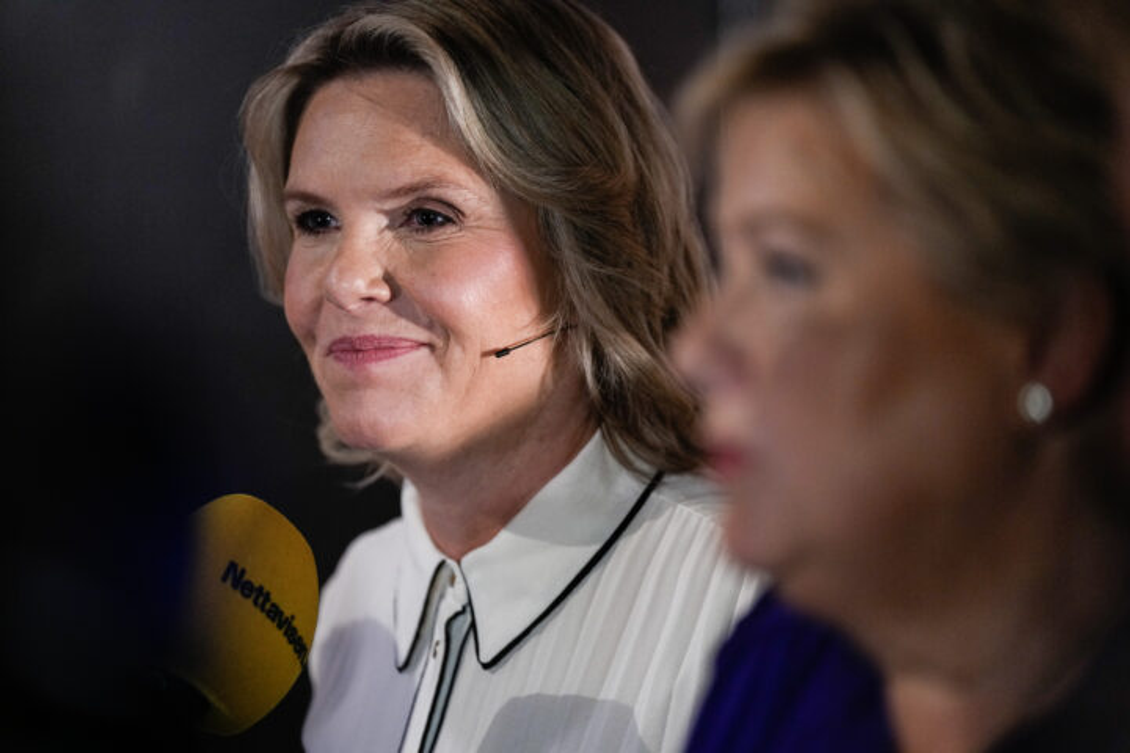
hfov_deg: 10.3
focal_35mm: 200
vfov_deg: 6.9
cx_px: 565
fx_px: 6277
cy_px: 376
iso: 2000
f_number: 2.8
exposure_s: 1/200
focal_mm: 200
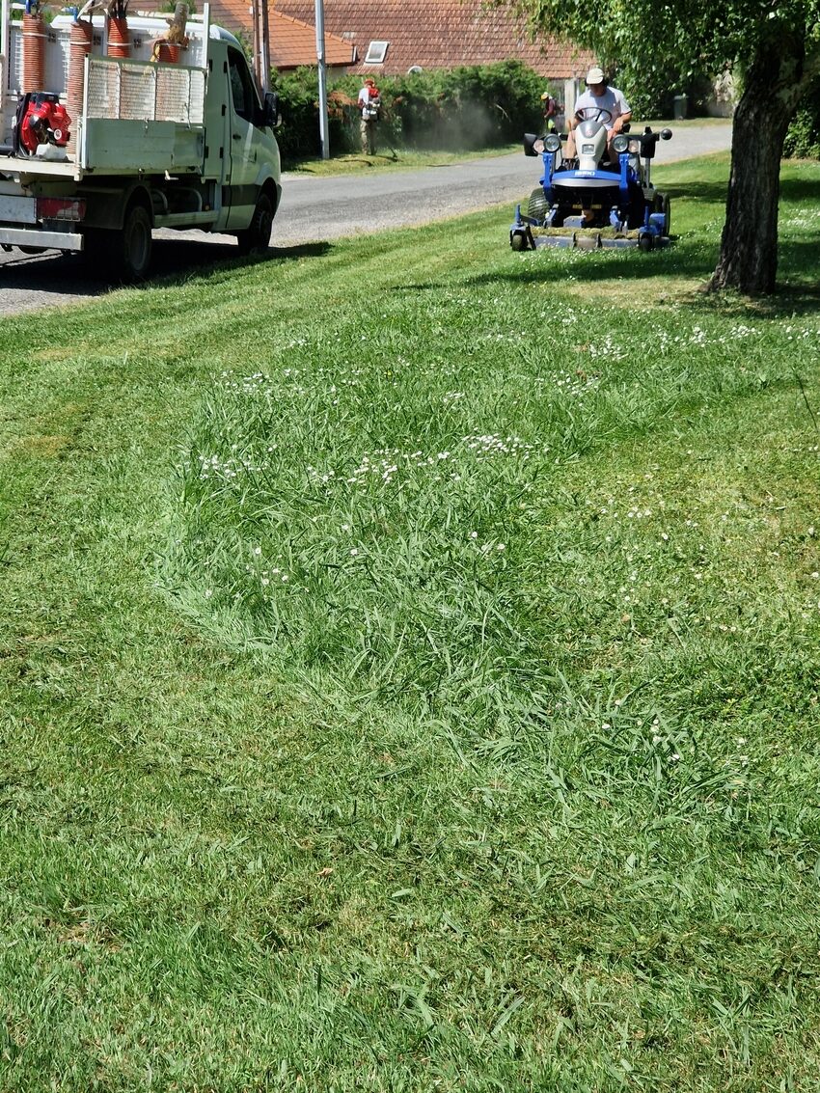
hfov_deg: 21.3
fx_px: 2179
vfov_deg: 28.2
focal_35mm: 69
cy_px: 546
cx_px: 410
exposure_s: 1/1229
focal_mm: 7
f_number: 2.4
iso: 50
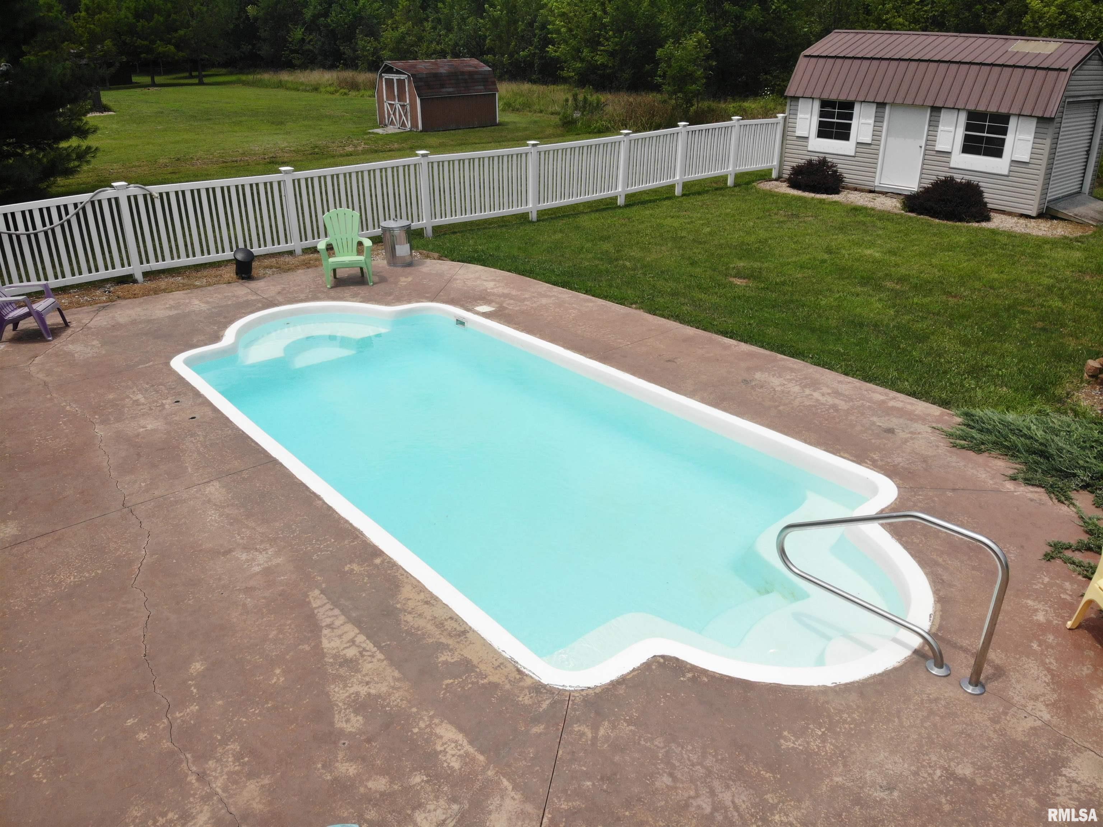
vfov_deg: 56.8
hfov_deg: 71.6
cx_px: 552
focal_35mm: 24
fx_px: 764
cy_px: 414
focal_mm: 4.5
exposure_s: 1/100
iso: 100
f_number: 2.8
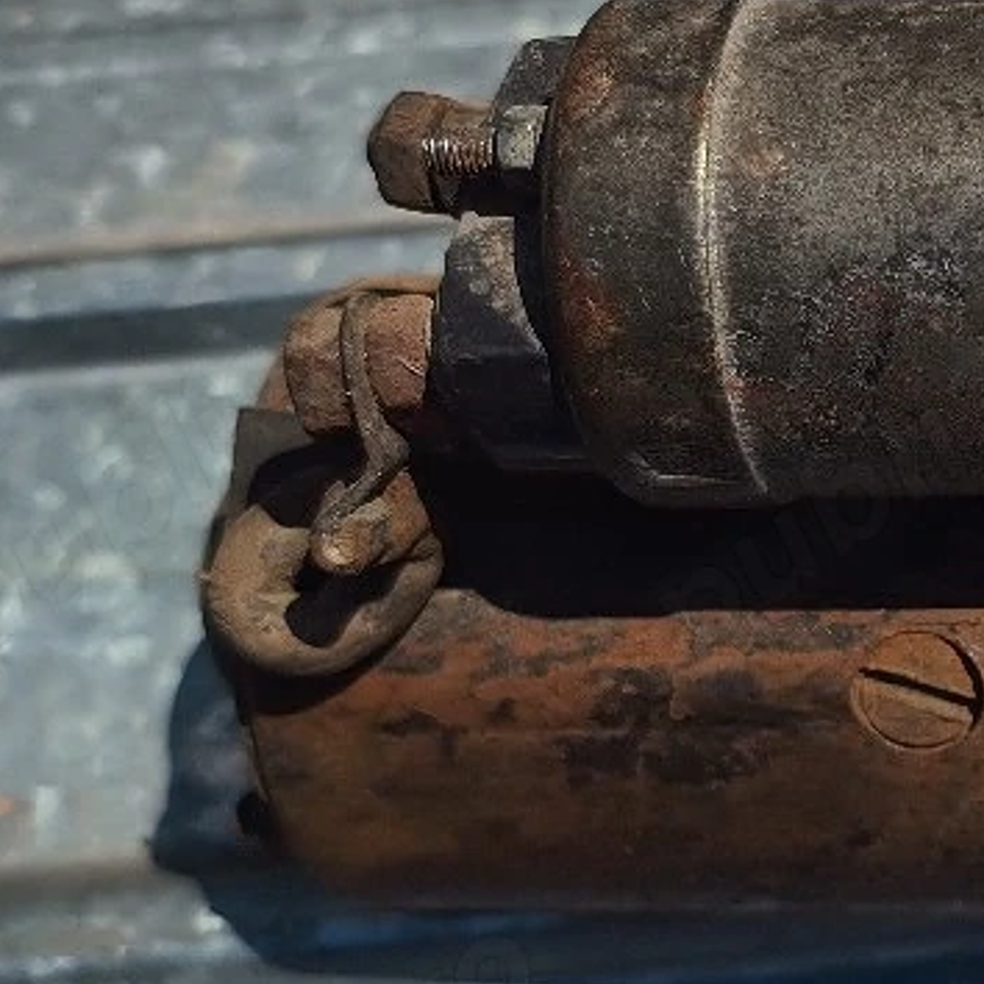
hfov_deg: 26.0
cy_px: 453
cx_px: 1137
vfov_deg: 28.6
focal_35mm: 60
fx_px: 1930
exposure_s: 1/10000
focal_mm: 5.89
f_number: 1.4
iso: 107
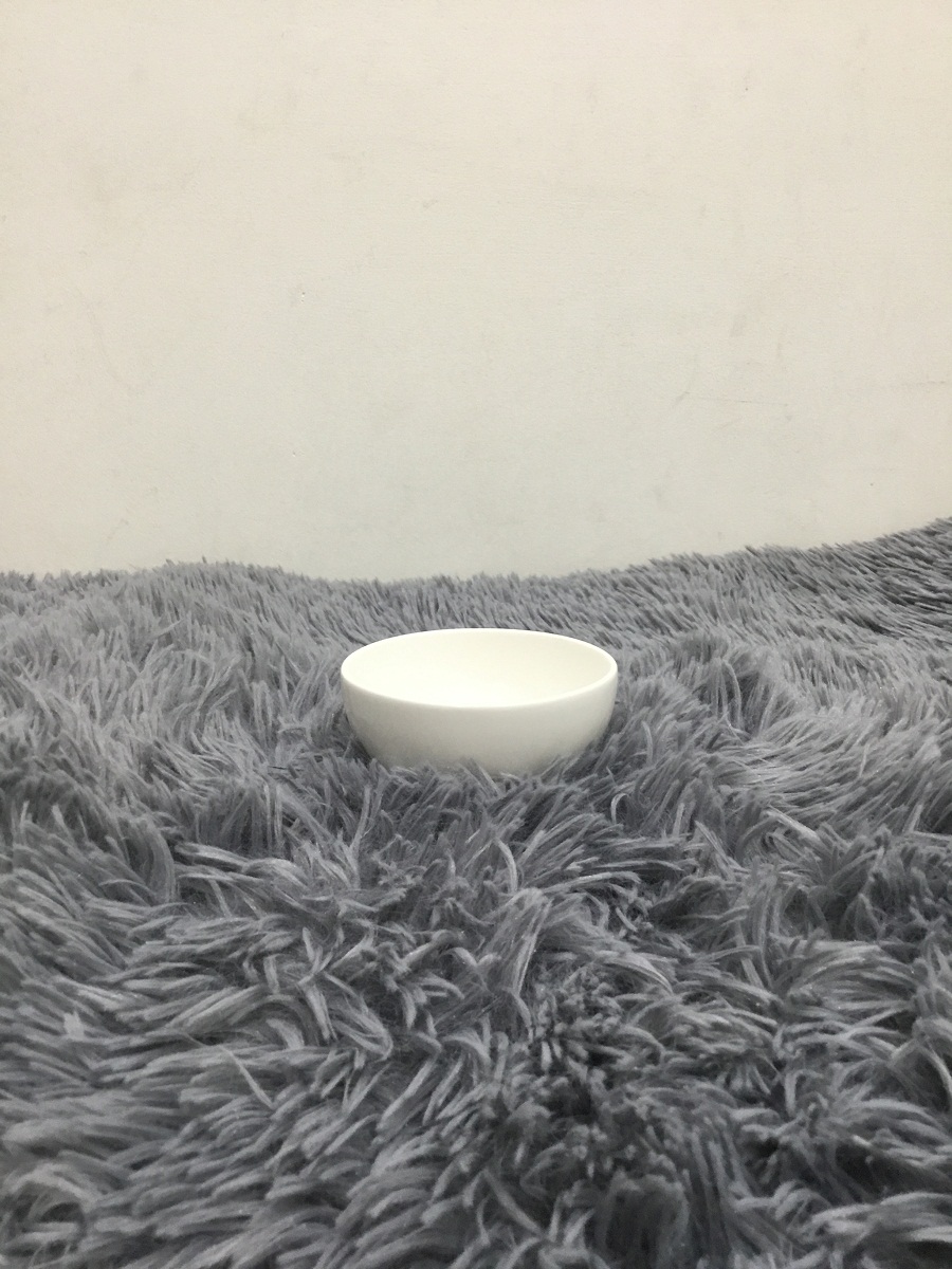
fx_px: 1137
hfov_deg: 45.4
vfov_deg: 58.4
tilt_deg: -12.8
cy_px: 634
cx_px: 476
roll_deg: +1.3
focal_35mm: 31
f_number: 2.4
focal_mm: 3.3
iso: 100
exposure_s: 1/30
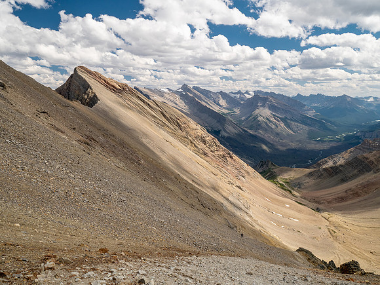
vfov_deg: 56.8
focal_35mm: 24
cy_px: 142
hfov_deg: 71.6
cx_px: 190
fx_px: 263
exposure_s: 1/250
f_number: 8
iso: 200
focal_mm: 12
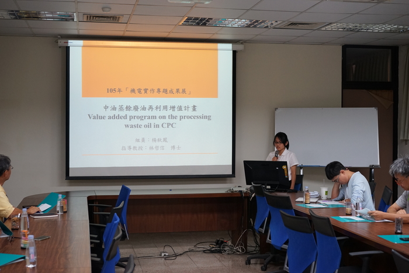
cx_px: 204
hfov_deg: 36.2
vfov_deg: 24.6
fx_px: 625
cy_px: 136
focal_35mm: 55
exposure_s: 1/160
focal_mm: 55
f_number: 4
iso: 1600
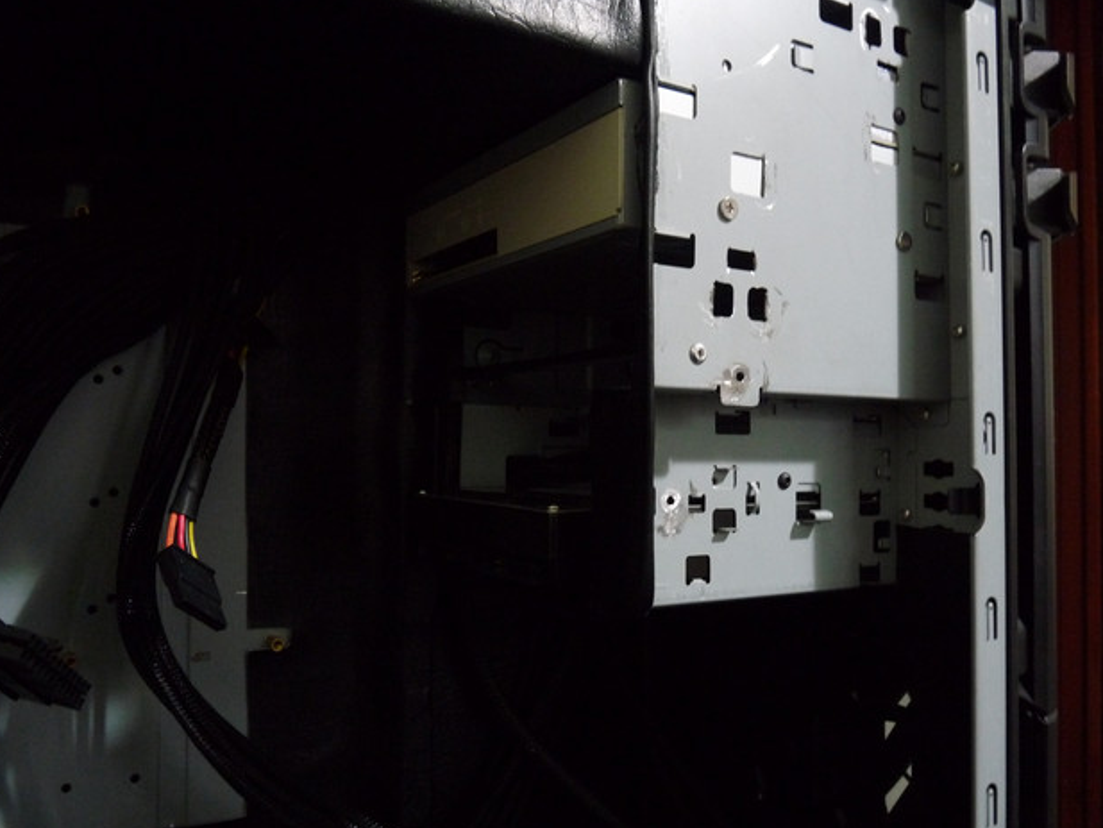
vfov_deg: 49.8
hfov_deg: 63.4
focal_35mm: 28
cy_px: 422
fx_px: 892
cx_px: 533
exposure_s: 1/6
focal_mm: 4.8
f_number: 2.8
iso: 400
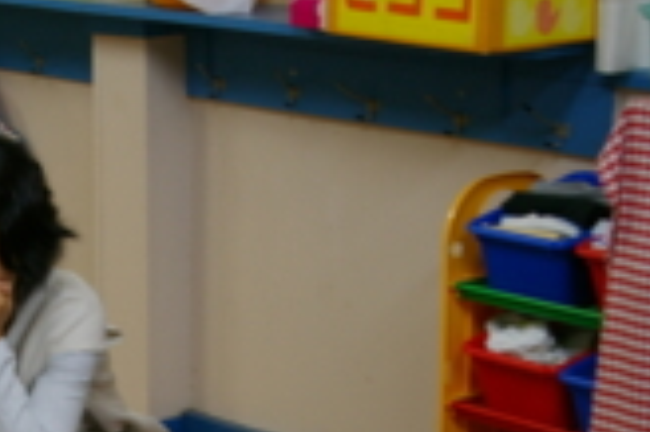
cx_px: -36
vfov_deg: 10.5
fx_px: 2313
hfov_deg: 15.6
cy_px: 486
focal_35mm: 128
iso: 400
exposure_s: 1/30
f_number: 4.5
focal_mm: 35
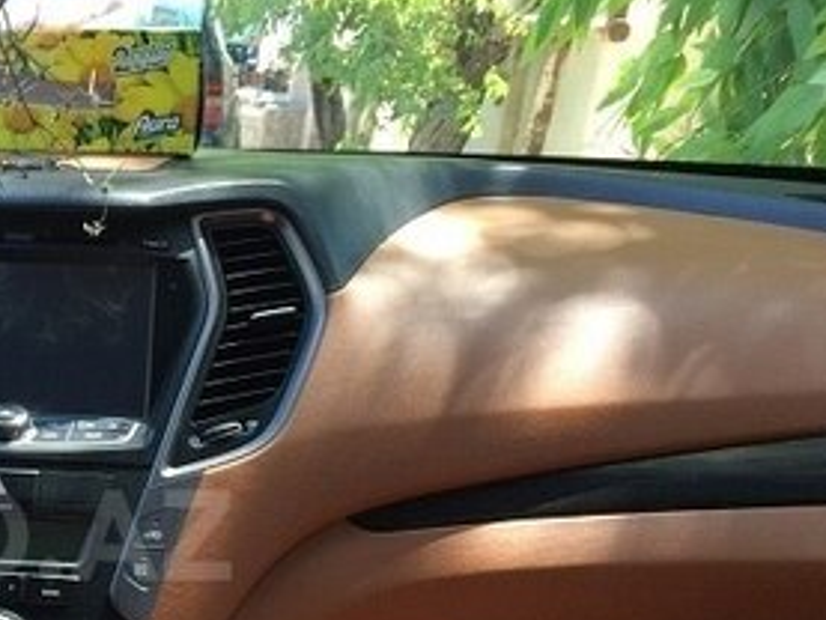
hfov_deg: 26.1
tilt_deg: -19.0
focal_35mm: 69
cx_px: -78
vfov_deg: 21.0
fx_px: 1647
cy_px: 535
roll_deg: -3.4
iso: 50
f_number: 2.2
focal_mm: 4.15
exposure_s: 1/100
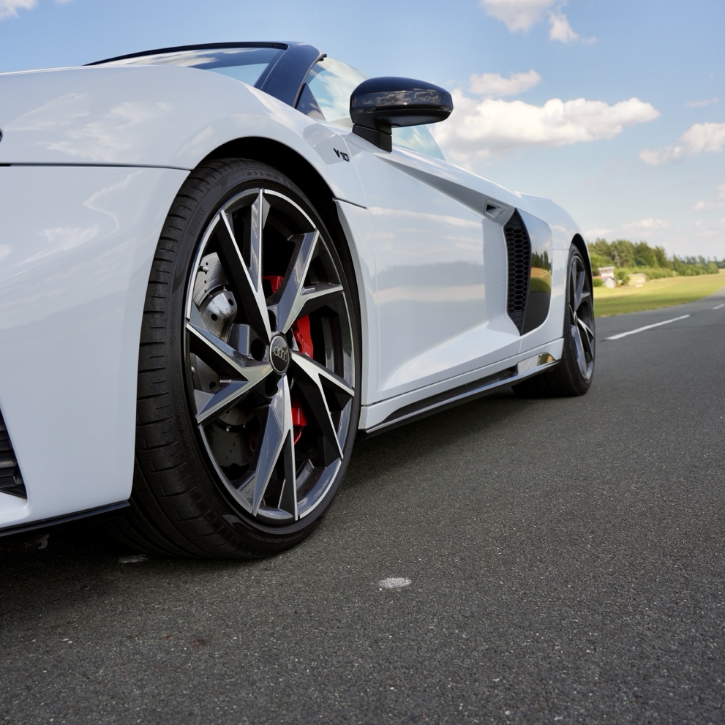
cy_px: 287
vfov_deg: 45.8
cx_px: 363
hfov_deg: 46.0
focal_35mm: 36
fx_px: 853
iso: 125
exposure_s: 1/250
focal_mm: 28
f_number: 7.1
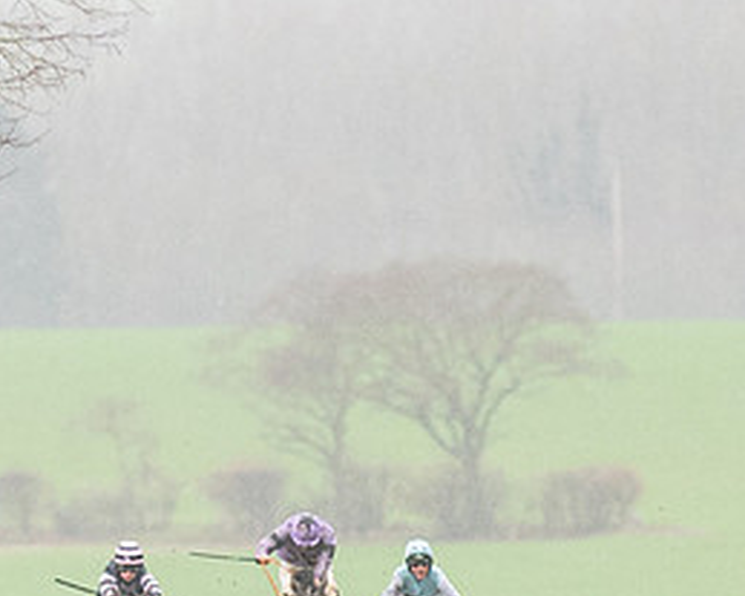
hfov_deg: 1.2
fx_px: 36764
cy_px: 691
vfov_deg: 0.9
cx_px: 602
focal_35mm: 1668
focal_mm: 300
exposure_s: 1/1000
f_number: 5
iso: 1000
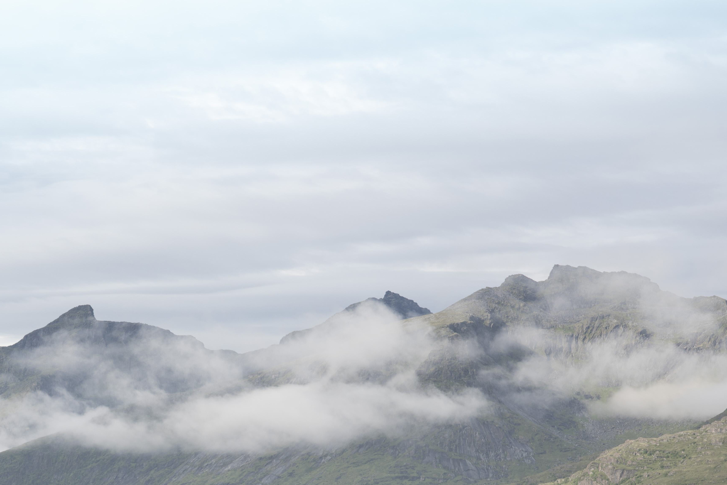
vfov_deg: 11.7
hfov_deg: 17.5
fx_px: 2323
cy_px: 534
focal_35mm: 115
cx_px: 69
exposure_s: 1/100
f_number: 5.6
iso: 50
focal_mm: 50
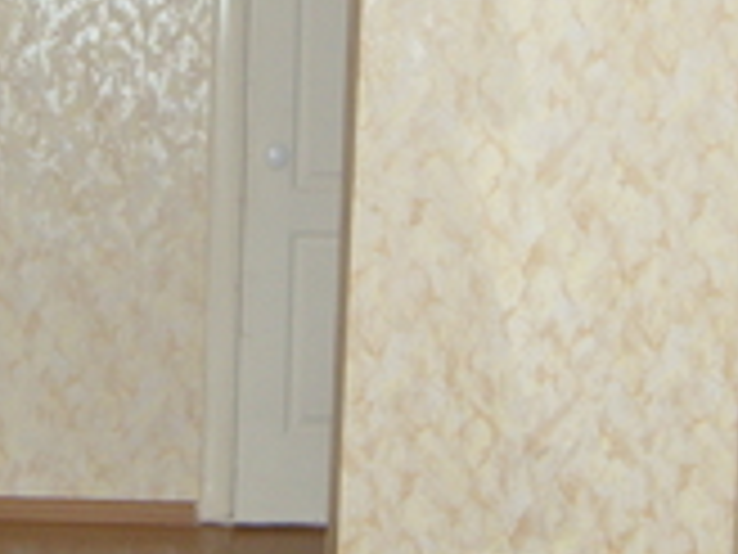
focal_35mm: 96
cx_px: 108
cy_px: 59
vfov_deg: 15.2
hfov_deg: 20.1
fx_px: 2047
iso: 155
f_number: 2.8
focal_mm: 7.4
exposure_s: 1/30
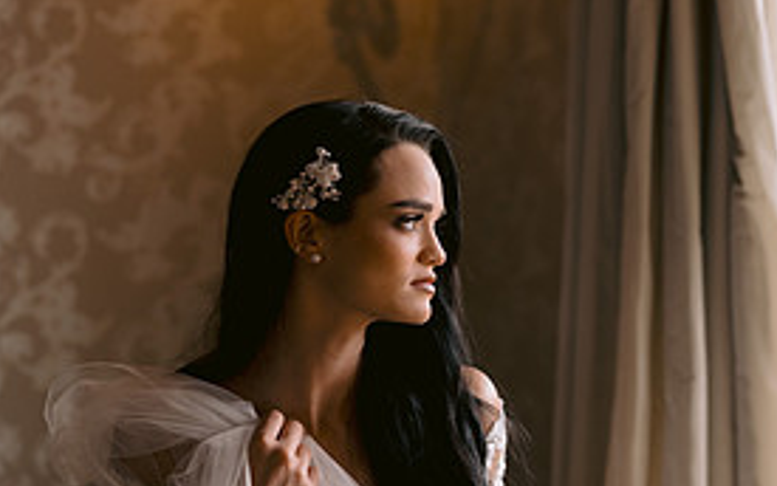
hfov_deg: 14.7
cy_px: 266
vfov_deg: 9.2
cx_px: 418
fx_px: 3008
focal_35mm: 142
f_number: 2.2
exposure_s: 1/160
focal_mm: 85
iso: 125
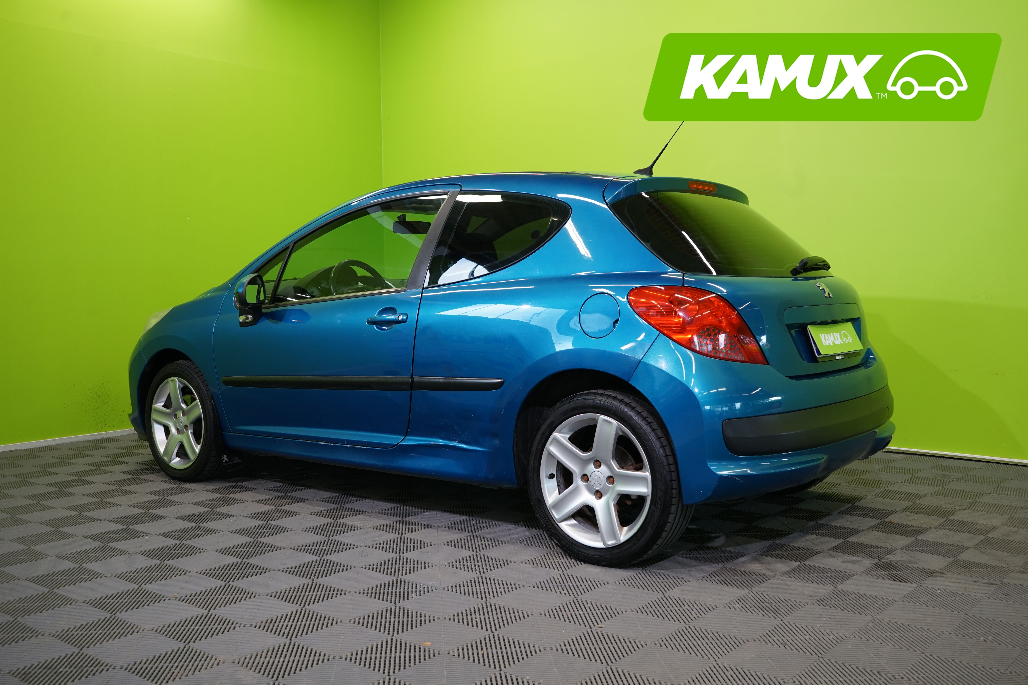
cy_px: 342
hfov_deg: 55.8
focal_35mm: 34
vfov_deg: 38.9
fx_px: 971
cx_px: 514
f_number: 6.3
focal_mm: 34
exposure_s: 1/30
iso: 500
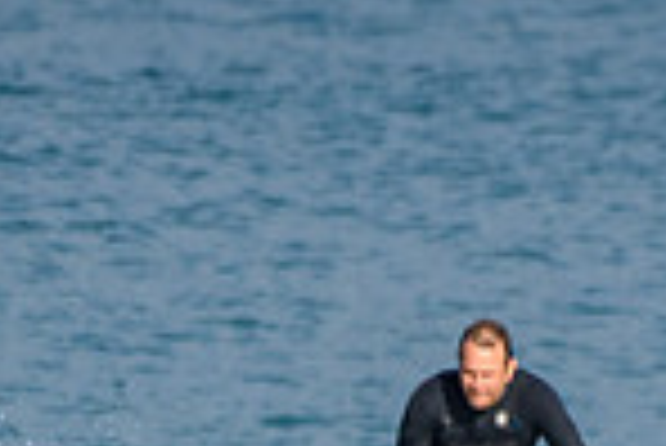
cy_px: 723
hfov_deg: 0.7
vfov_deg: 0.5
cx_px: 468
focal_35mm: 2942
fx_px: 54479
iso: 450
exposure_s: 1/2000
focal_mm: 500
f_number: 5.6
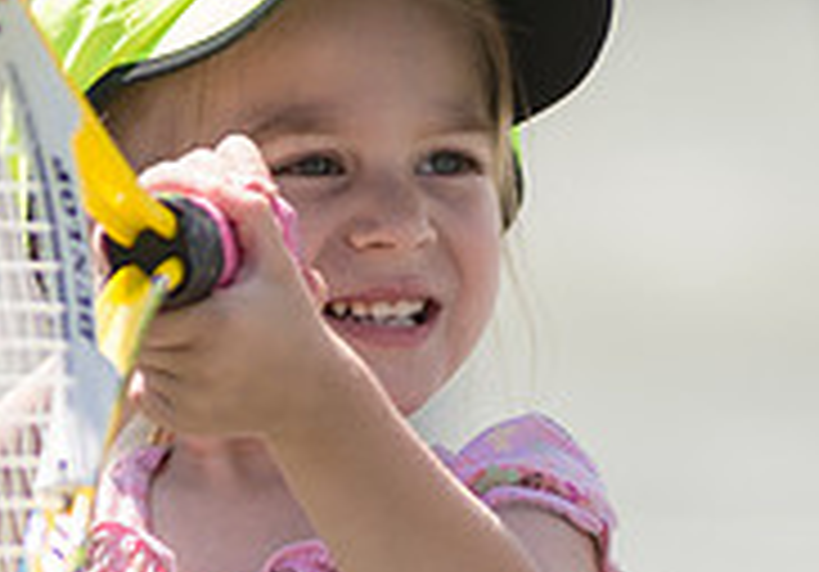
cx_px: 289
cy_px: 580
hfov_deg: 2.7
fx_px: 17333
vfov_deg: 1.9
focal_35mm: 751
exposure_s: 1/1250
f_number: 3.5
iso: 160
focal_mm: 200
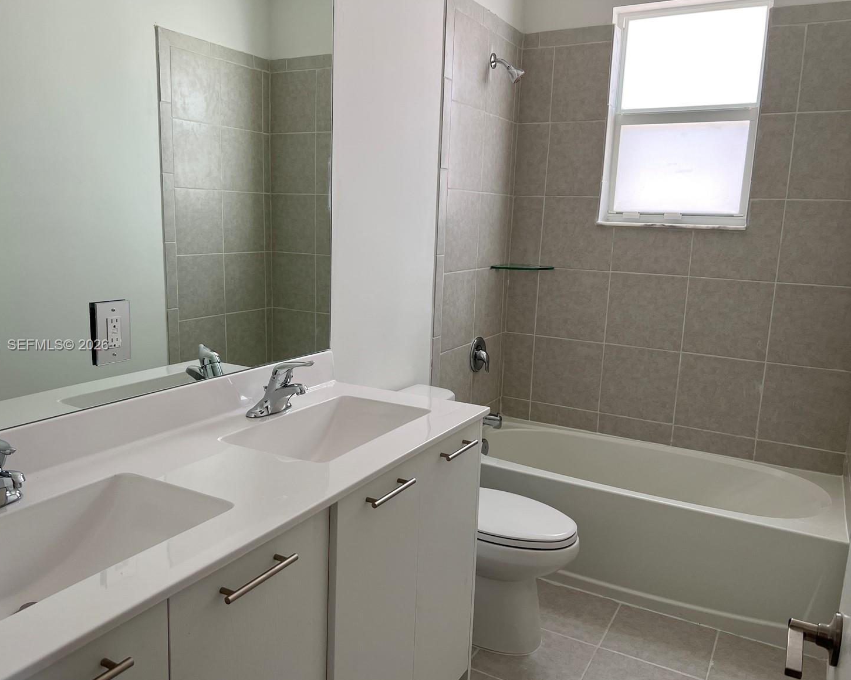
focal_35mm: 28
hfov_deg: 62.1
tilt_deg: -10.1
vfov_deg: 51.5
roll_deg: -1.7
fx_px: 705
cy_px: 346
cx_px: 396
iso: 80
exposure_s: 1/120
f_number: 1.5
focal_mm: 5.7
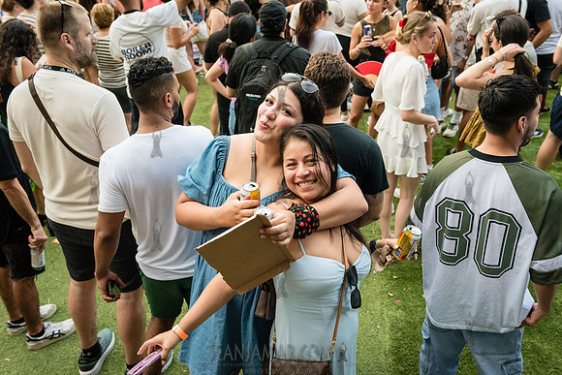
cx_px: 281
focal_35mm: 34
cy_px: 188
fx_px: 531
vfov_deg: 38.9
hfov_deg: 55.8
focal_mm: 34
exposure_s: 1/400
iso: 4000
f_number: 4
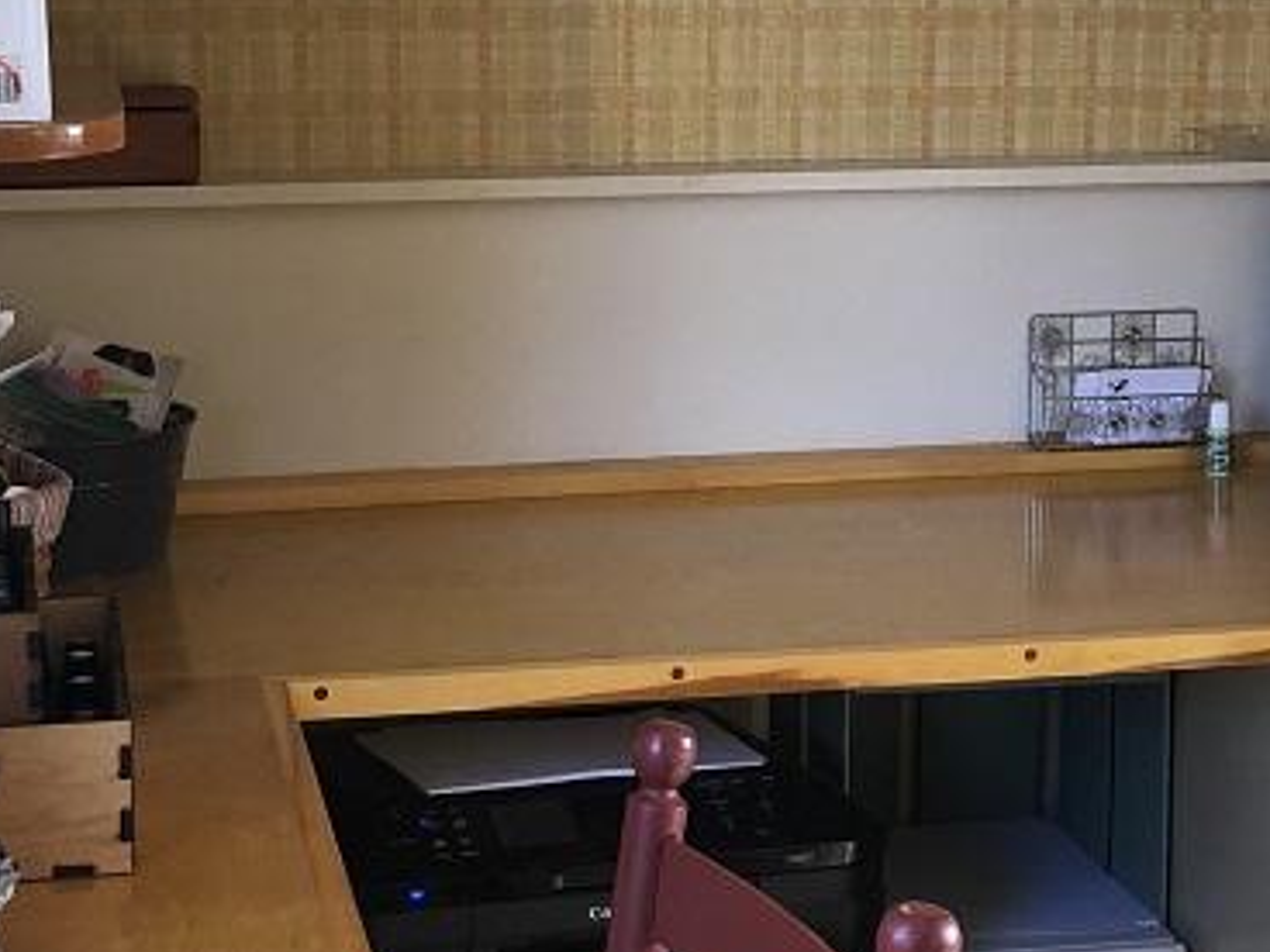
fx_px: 2862
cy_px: 286
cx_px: 783
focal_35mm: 78
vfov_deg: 18.8
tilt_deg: -6.7
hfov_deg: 25.0
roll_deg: +0.3
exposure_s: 1/30
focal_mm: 3.99
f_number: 1.8
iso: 40
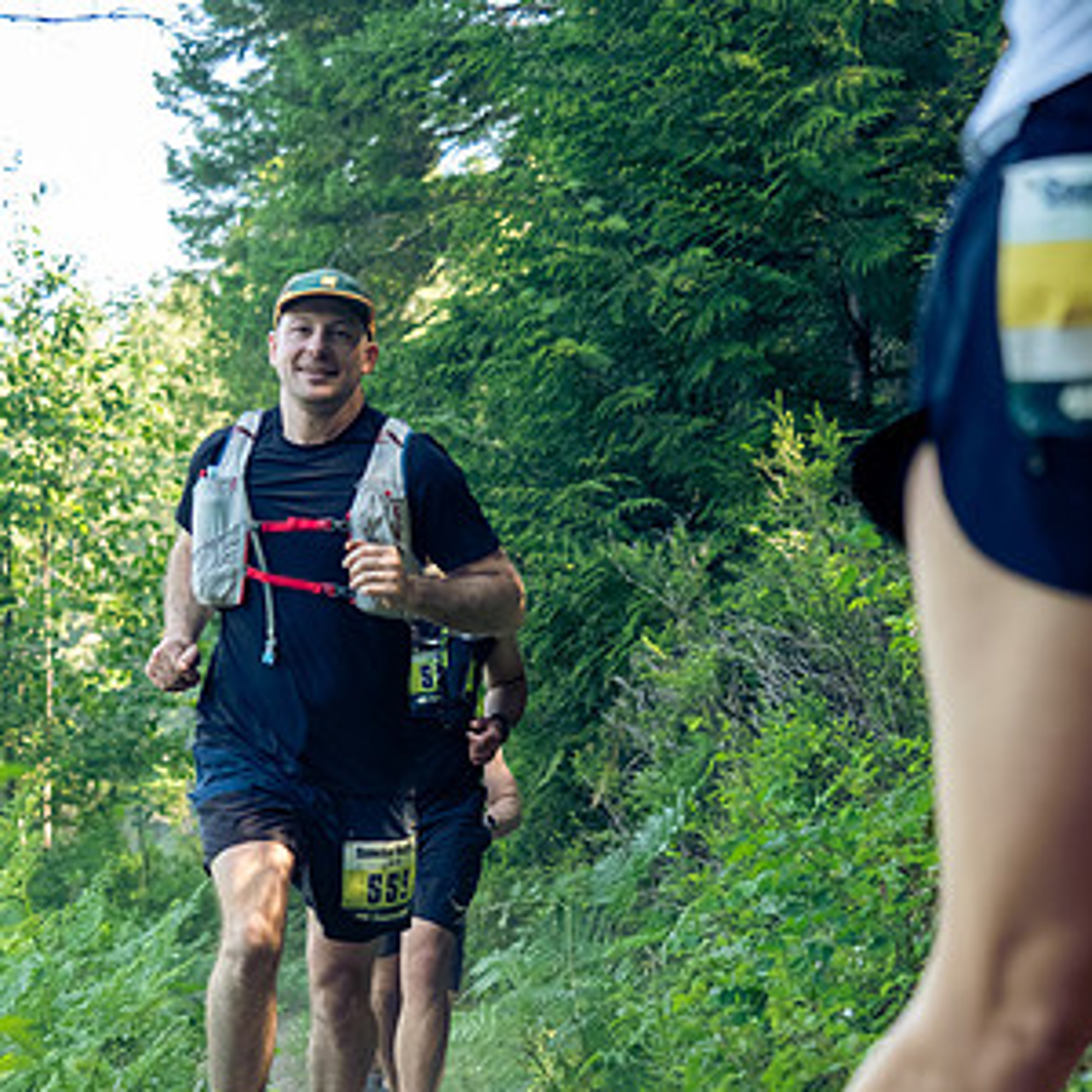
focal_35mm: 106
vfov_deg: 16.4
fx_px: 3783
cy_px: 790
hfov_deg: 16.4
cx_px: 490
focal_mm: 40
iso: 3200
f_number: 2.8
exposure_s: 1/1000
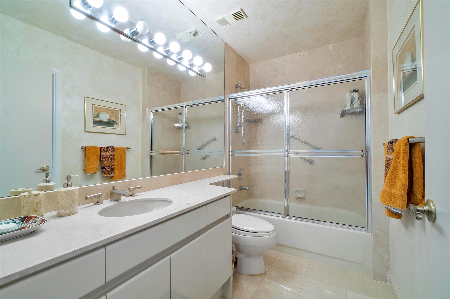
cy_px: 150
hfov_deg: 100.4
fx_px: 187
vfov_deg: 77.3
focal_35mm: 15
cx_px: 225
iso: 200
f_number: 11
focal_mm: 10
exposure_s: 1/4
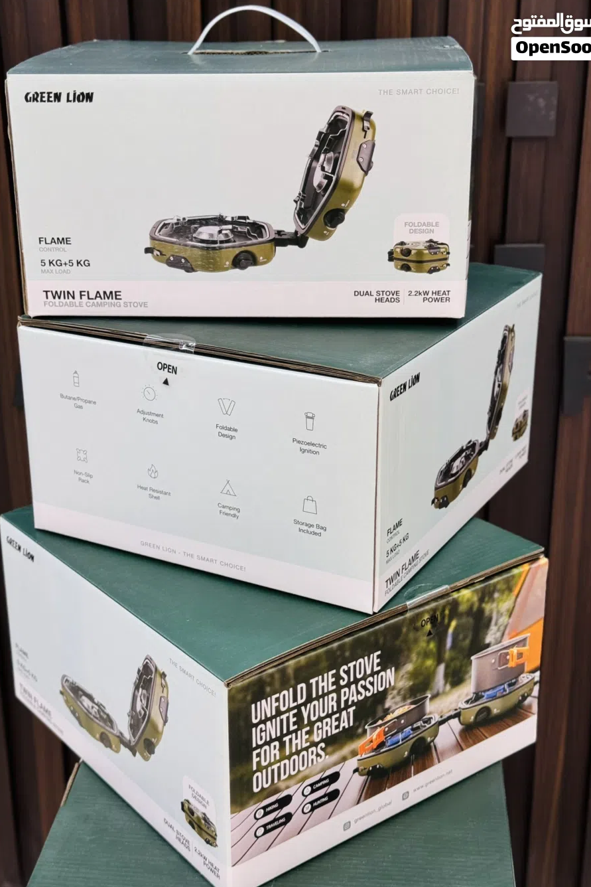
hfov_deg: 26.5
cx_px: 284
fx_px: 1255
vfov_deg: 38.9
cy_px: 450
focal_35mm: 51
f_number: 1.78
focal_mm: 6.76
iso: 64
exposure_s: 1/100
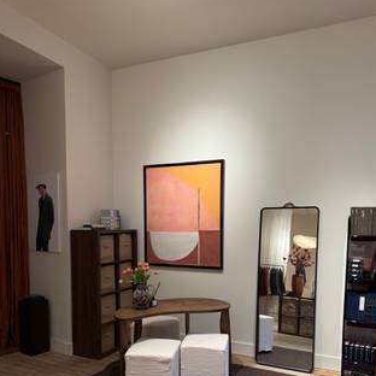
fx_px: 356
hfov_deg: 55.6
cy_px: 254
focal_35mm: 29
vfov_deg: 54.4
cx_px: 189
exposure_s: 1/100
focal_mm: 6.76
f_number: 1.78
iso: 125
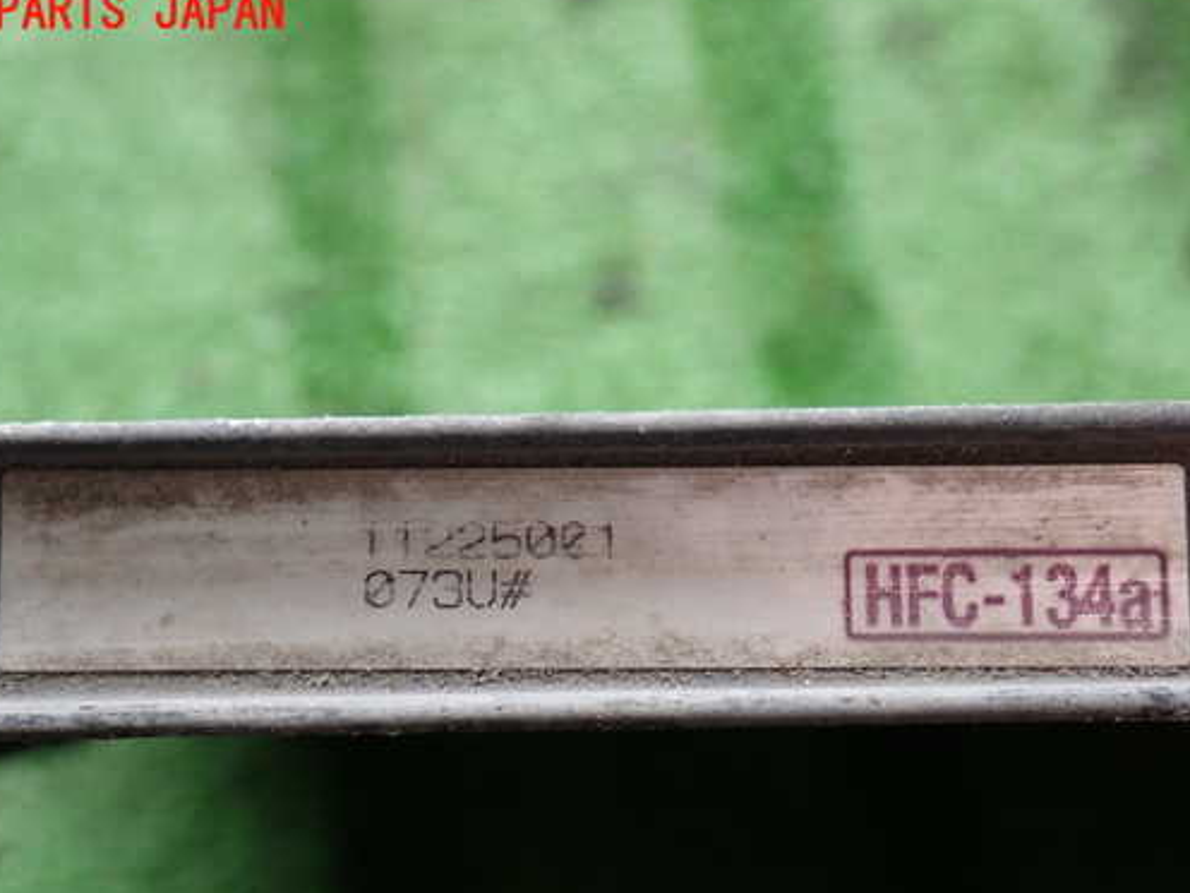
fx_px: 1581
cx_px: 569
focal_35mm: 46
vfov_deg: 31.5
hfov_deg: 41.2
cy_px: 523
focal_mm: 6.83
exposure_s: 1/60
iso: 200
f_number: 2.7
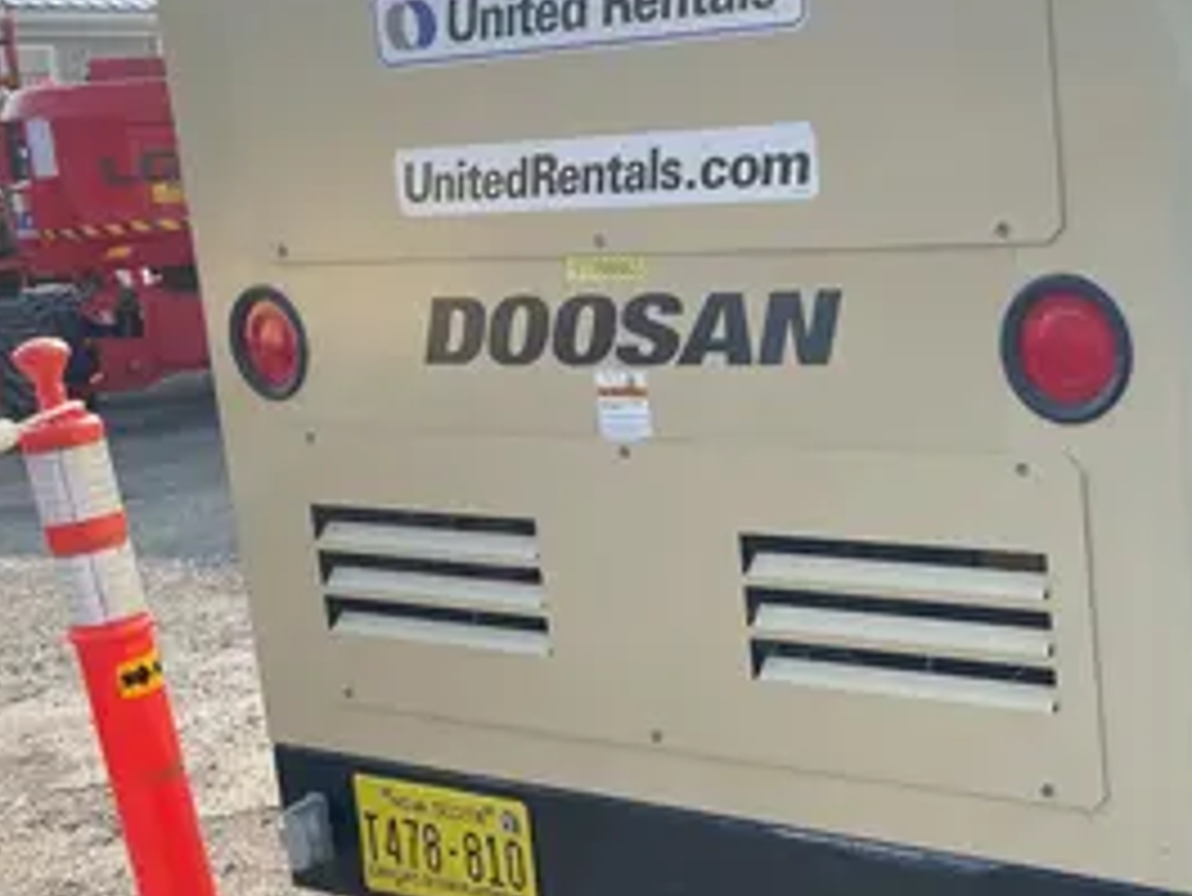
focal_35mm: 54
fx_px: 1860
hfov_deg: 33.3
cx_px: 1111
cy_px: 475
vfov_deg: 27.0
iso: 32
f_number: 1.6
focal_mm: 4.2
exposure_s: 1/1247
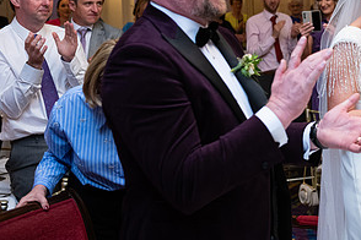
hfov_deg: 25.9
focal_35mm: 75
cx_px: 341
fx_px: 752
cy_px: 56
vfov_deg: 18.1
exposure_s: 1/160
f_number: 3.5
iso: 800
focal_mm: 38
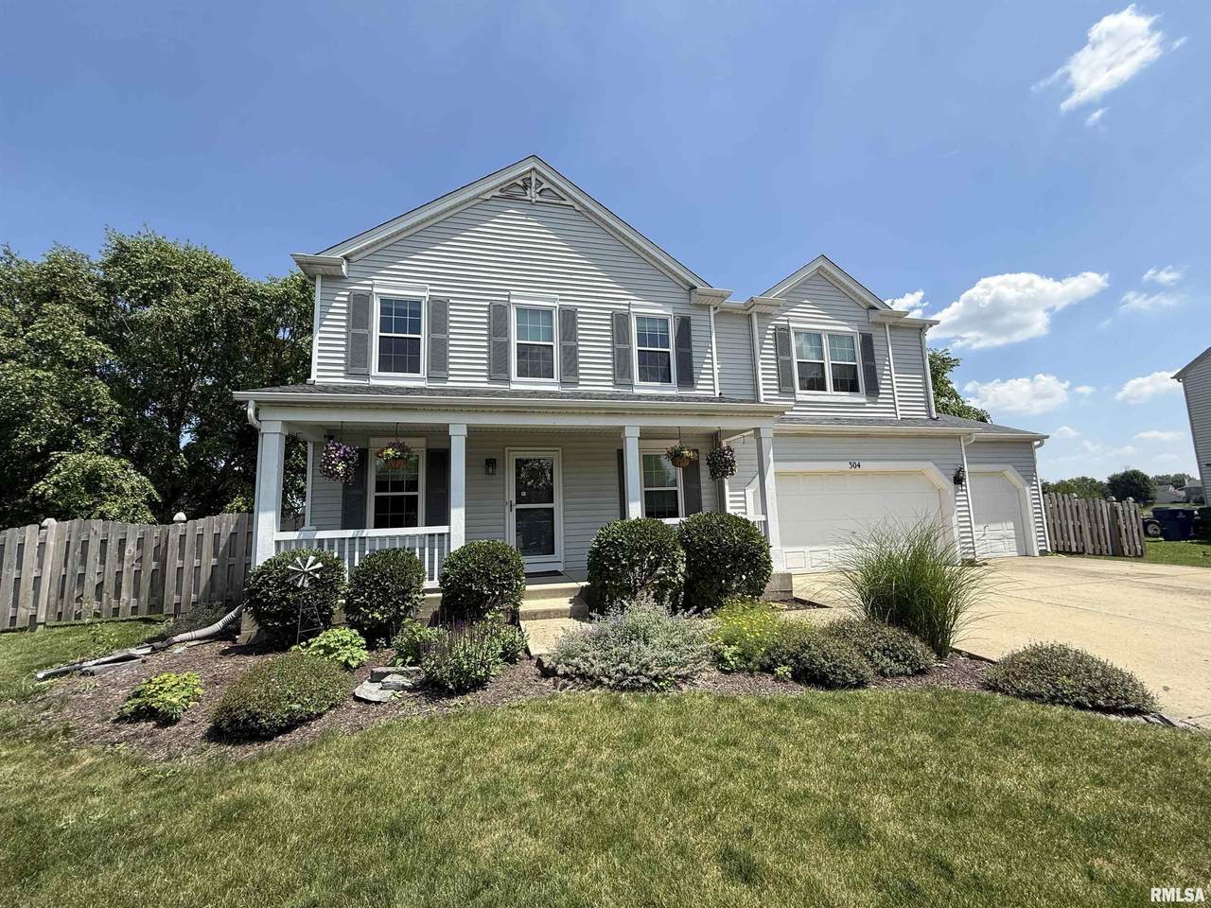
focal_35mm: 14
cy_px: 454
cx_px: 606
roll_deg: +1.3
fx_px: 490
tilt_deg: +8.2
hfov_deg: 102.1
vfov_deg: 85.7
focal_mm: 2.22
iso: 50
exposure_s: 1/1497
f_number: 2.2
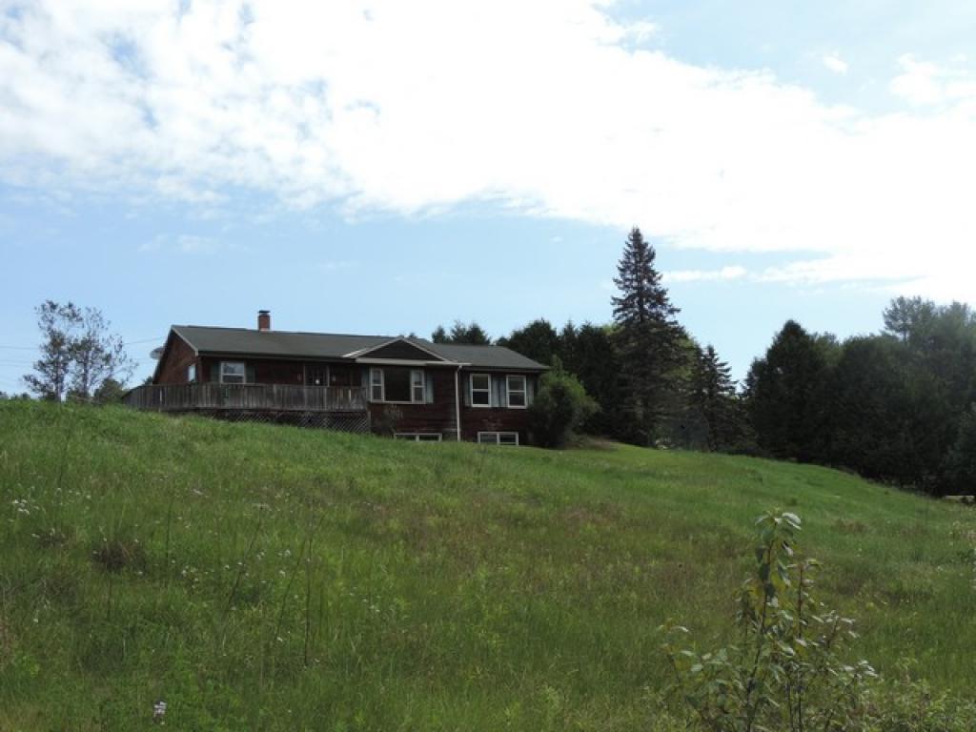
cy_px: 366
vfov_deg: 33.6
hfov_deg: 43.9
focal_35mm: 43
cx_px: 488
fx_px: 1212
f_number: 3.4
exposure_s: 1/640
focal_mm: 7.6
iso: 80
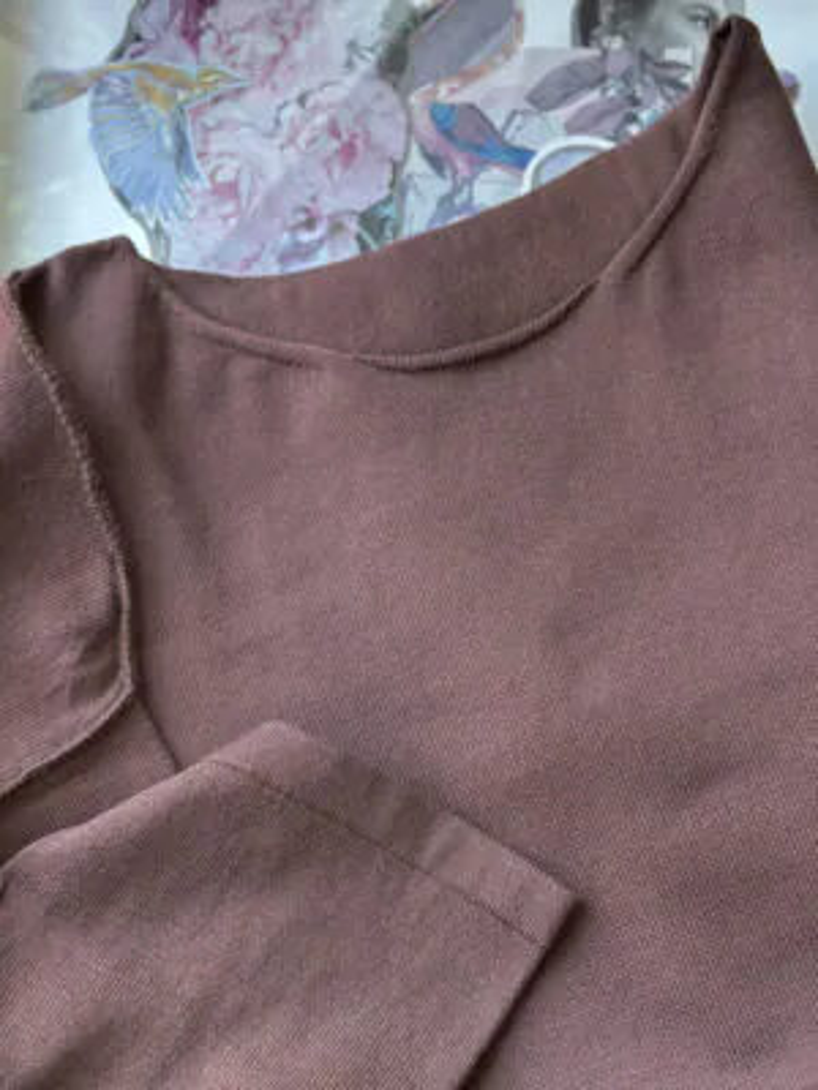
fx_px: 1512
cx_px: 409
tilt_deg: -79.2
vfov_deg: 39.7
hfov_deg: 30.3
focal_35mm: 48
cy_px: 545
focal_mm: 6.86
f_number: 1.78
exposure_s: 1/106
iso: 125
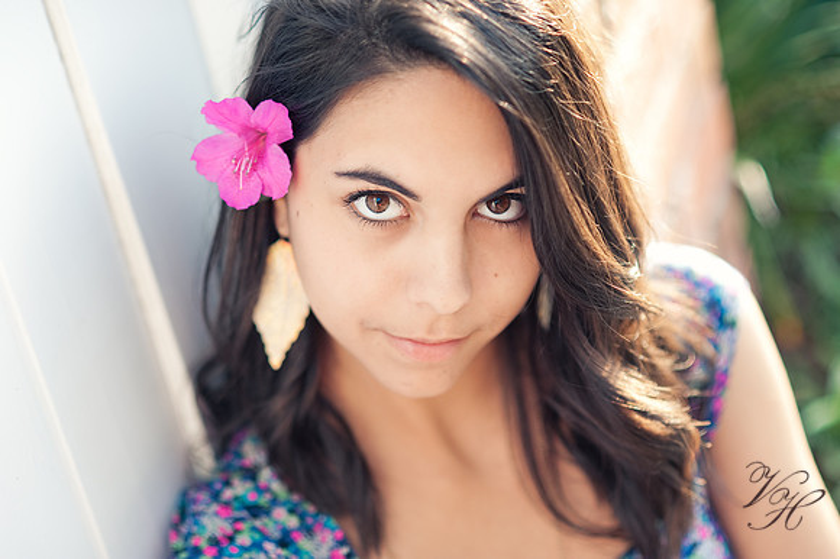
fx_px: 1982
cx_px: 420
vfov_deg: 16.1
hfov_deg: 23.9
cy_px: 280
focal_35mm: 85
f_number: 2.5
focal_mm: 85
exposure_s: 1/125
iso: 200
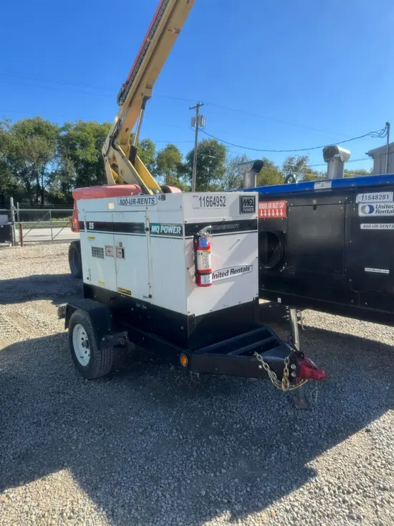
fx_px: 364
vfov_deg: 71.6
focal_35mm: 24
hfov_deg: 56.8
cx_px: 197
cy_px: 263
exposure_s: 1/2710
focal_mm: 6.76
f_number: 1.78
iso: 80
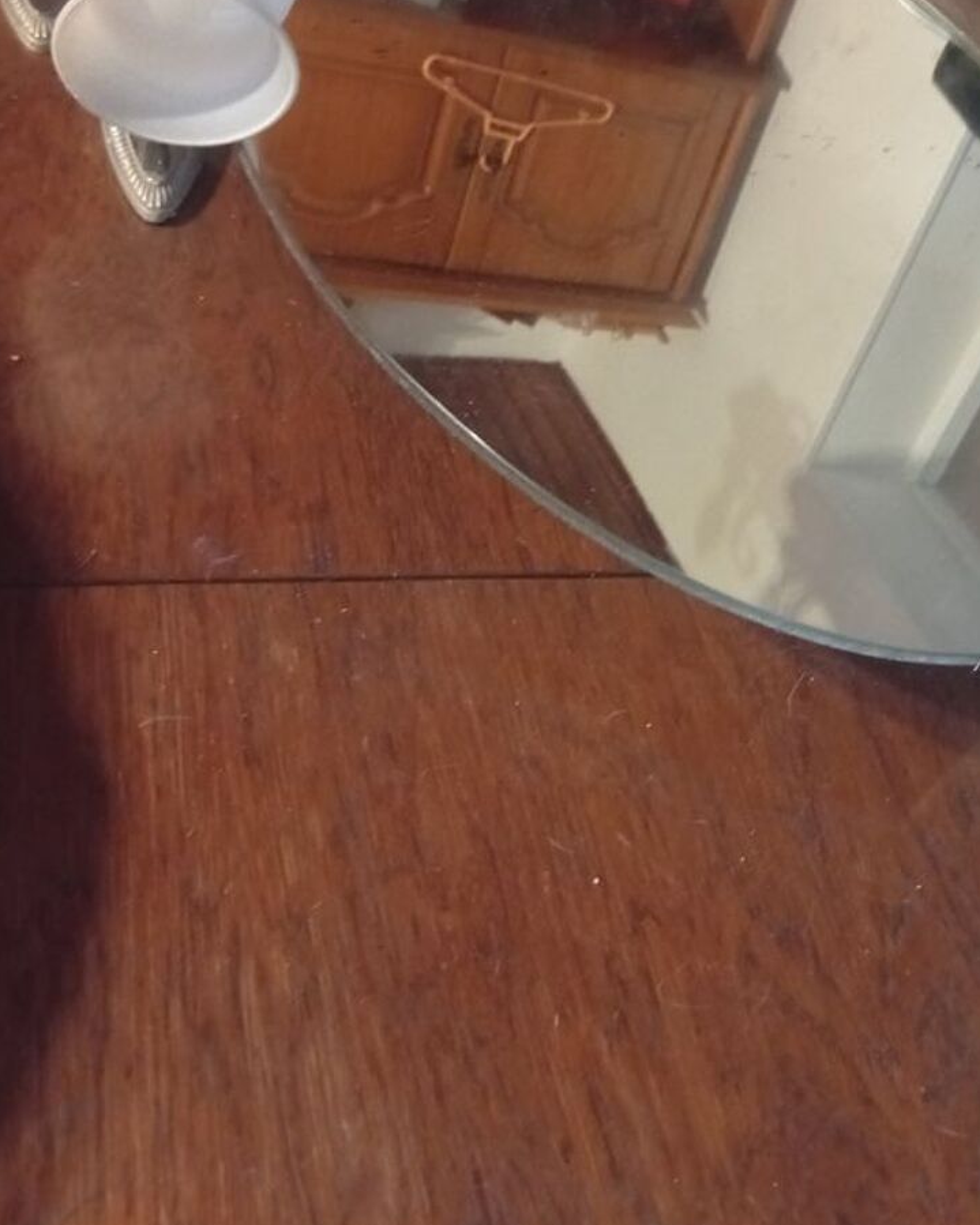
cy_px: 504
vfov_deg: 46.6
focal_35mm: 39
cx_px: 656
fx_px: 1414
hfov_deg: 37.8
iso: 1145
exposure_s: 1/20
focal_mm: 3.84
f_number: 1.8
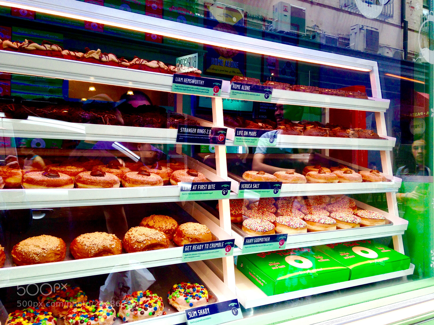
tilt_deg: +0.7
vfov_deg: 42.9
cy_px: 162
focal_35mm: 33
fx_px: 414
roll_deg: +0.5
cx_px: 217
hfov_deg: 55.4
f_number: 2.4
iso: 50
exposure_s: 1/60
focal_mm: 4.12
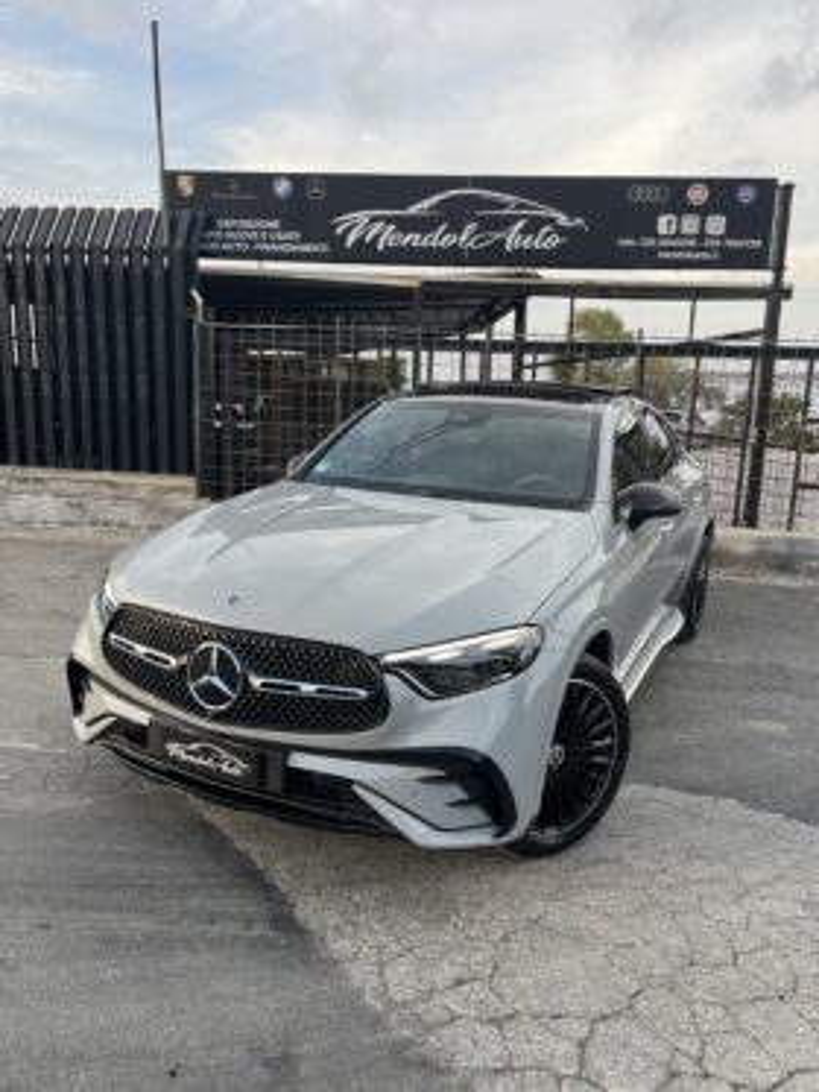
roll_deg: -1.2
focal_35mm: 26
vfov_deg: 67.3
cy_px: 546
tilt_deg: -11.5
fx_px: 820
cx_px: 410
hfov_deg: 53.1
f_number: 1.6
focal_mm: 5.1
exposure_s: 1/502
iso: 50
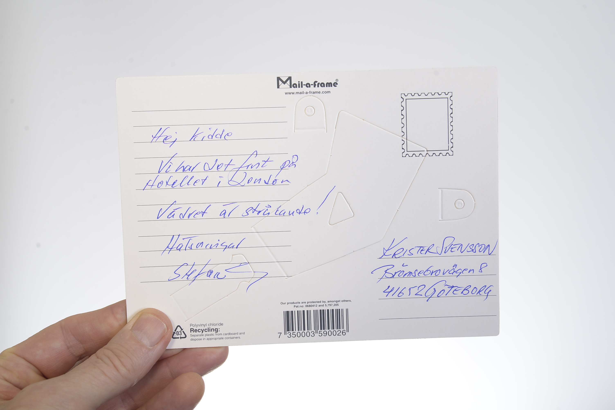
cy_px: 205
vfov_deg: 35.1
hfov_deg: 50.7
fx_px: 649
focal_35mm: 38
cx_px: 308
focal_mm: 38
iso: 125
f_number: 9
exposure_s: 1/160
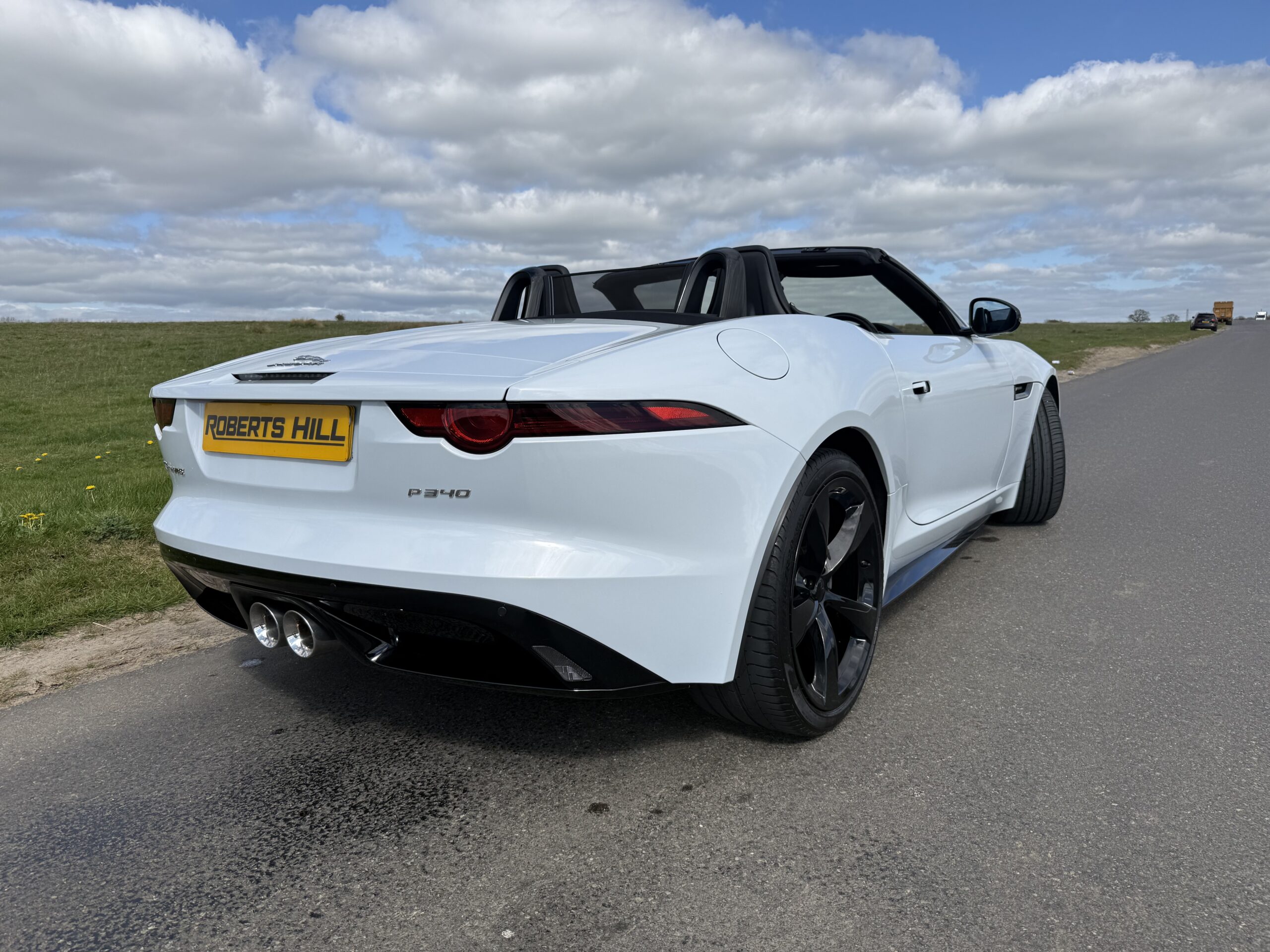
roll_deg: +1.3
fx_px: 881
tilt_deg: -7.5
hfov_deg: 71.6
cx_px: 635
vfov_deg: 56.8
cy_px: 476
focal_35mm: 24
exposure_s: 1/6711
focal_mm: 6.76
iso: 80
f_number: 1.78
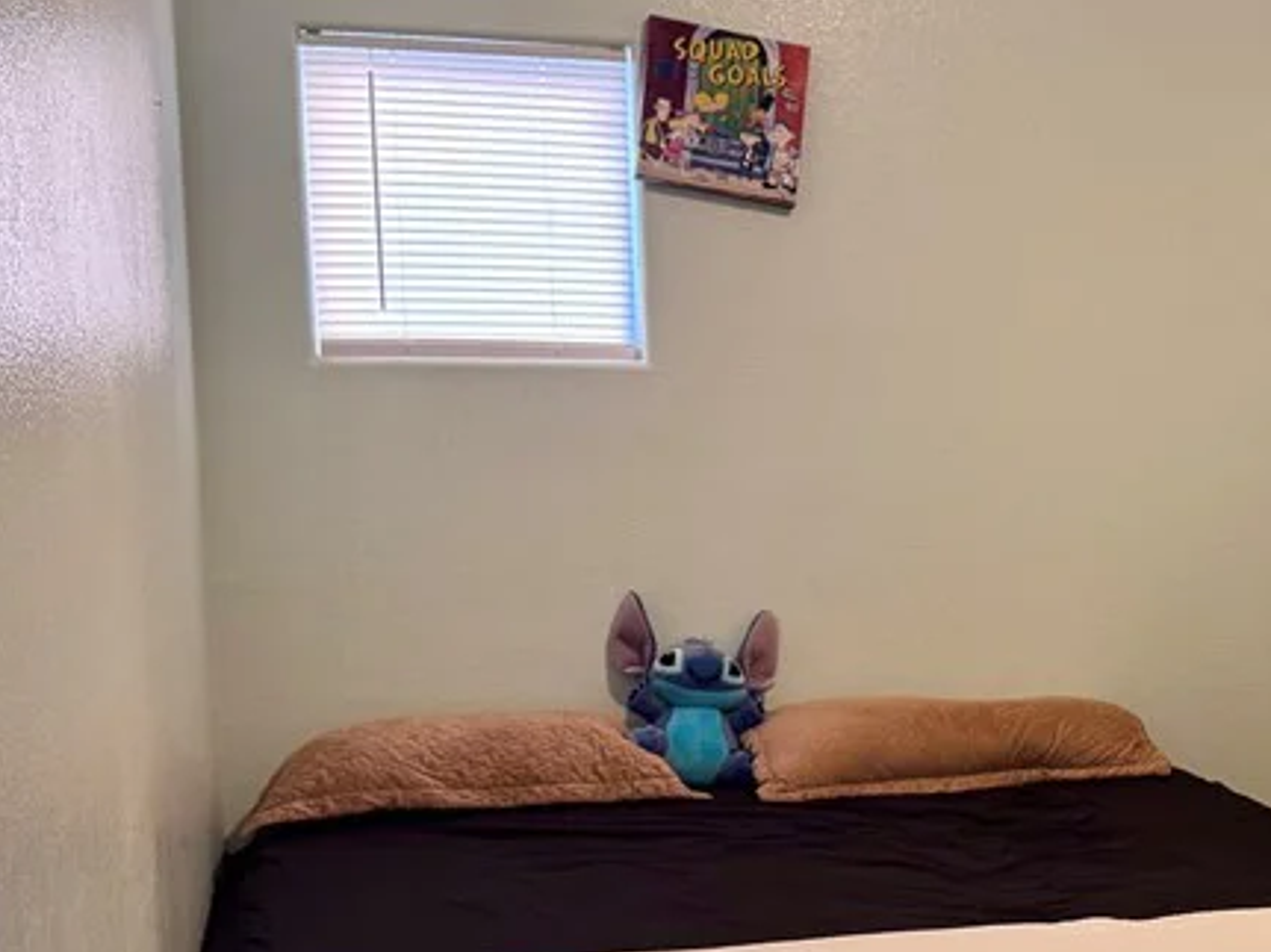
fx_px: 2092
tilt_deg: -7.8
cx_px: 1212
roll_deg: -0.6
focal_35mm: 57
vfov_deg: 25.4
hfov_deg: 31.7
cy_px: 704
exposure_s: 1/60
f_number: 1.78
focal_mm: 6.76
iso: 320
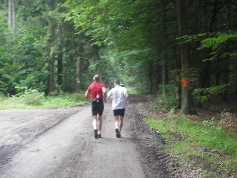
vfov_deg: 37.7
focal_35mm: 38
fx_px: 260
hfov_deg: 49.0
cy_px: 89
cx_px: 118
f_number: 3.3
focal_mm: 6.3
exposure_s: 1/30
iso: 100
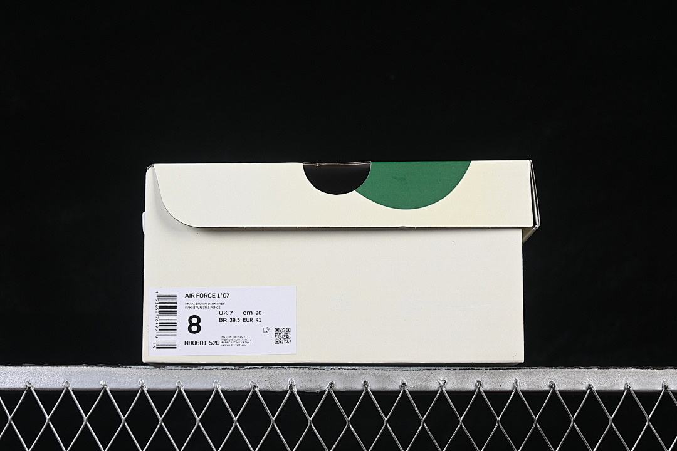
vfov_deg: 18.2
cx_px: 338
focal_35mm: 75
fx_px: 1410
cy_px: 226
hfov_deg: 27.0
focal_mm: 50
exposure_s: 1/80
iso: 160
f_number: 8
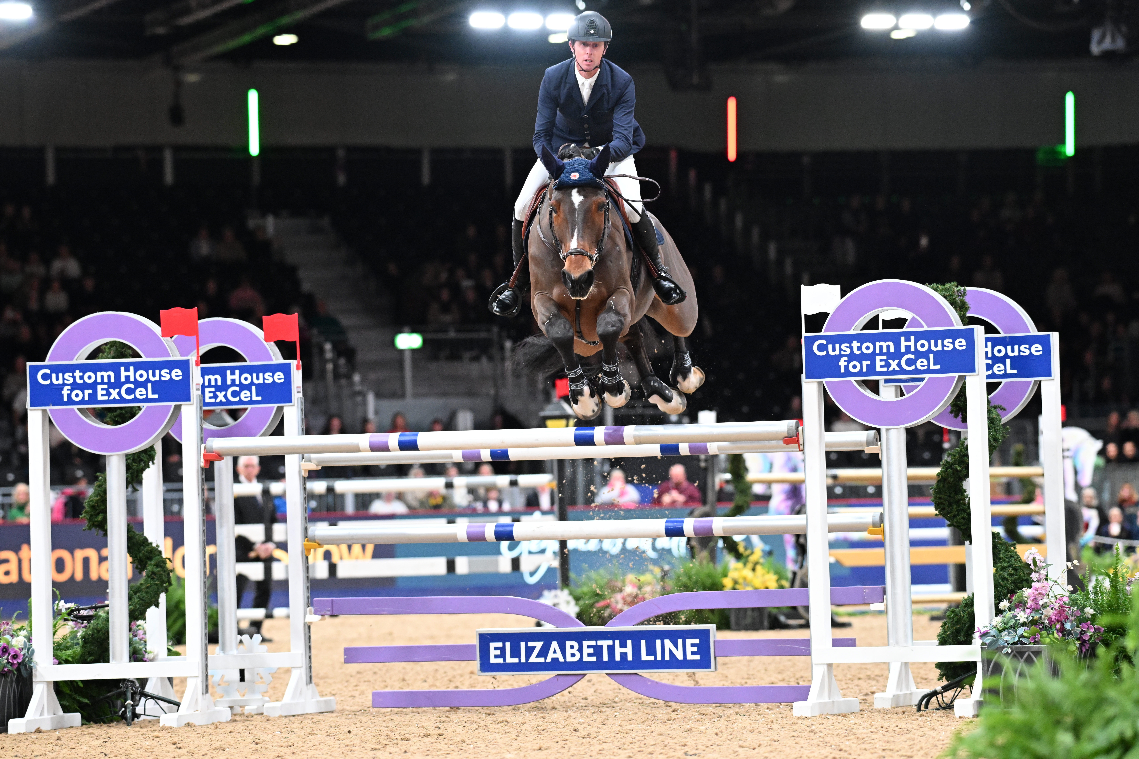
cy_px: 380
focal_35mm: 185
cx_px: 570
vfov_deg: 7.4
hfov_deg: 11.1
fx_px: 5853
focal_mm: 185
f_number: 4
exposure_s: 1/800
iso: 6400
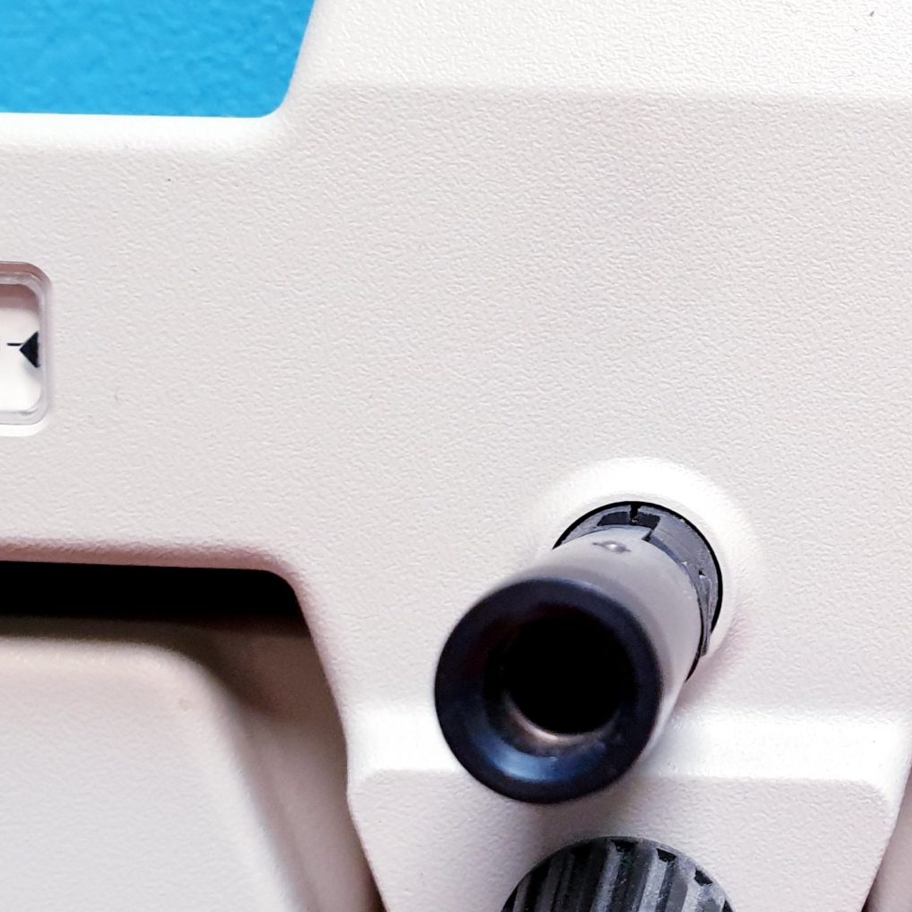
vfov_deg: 29.5
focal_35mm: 58
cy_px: 430
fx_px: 1729
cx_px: 855
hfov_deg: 28.2
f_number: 2.4
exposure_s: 1/100
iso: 200
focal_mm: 4.3
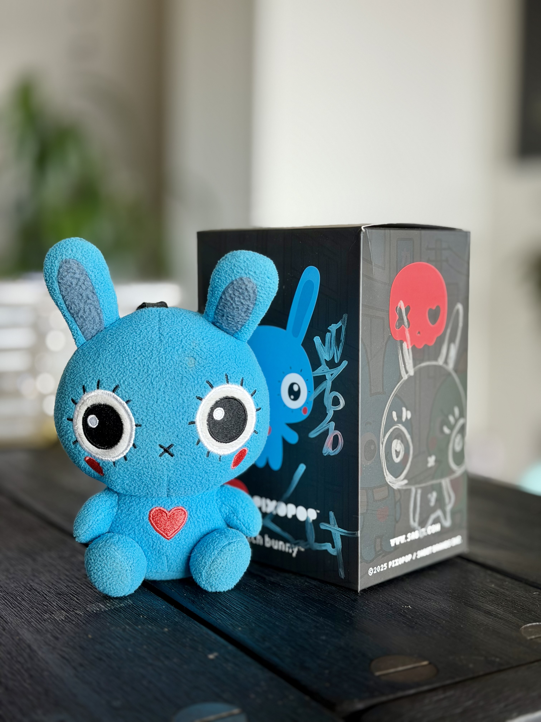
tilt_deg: -5.5
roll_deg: -0.2
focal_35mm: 48
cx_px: 270
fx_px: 1000
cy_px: 361
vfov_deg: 39.7
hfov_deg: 30.3
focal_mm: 6.76
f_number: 1.78
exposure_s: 1/121
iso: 64
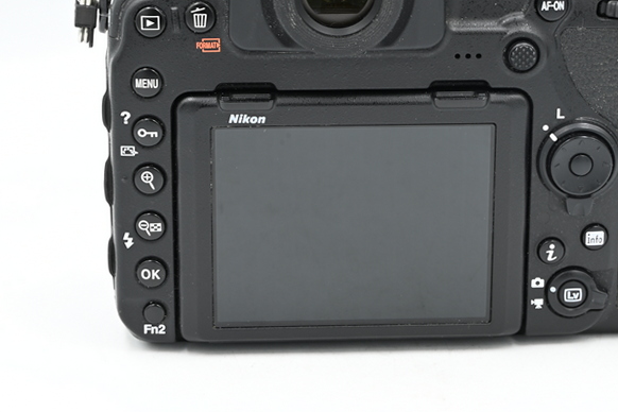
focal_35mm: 125
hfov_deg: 16.4
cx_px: 405
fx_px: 2146
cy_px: 132
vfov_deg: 11.0
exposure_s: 1/13
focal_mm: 75
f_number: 14
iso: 200
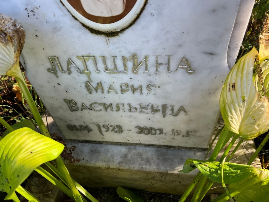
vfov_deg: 53.1
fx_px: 202
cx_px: 134
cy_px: 101
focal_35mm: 26
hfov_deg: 67.3
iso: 50
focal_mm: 5.7
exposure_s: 1/539
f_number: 1.5
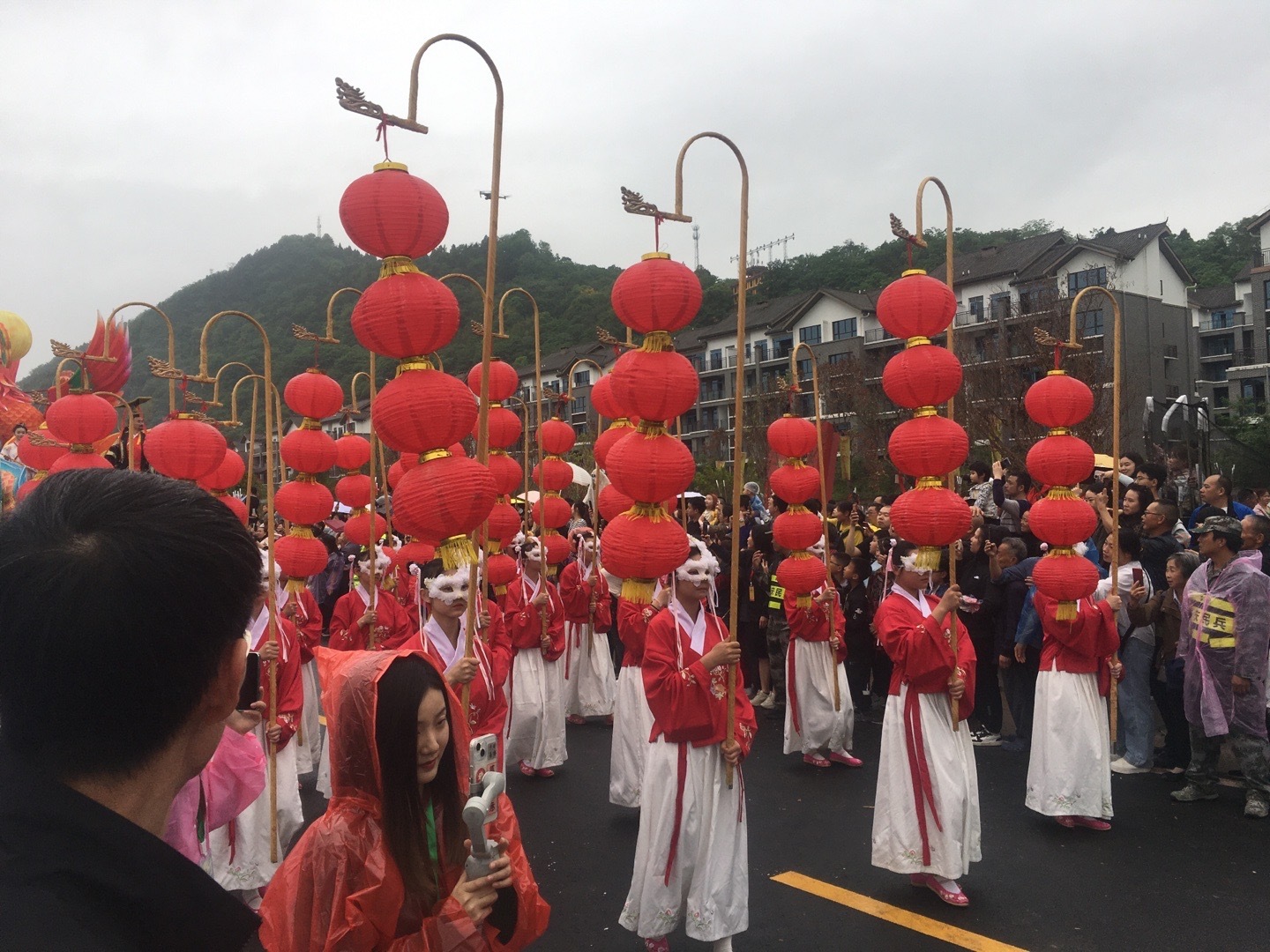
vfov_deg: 48.2
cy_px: 476
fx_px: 1064
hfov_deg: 61.7
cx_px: 635
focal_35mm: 29
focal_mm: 4.15
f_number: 2.2
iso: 25
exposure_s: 1/334
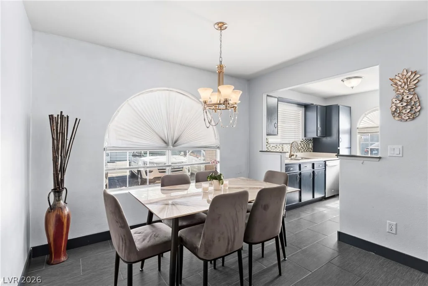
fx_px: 214
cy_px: 143
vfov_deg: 67.4
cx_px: 214
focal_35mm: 18
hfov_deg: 90.0
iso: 400
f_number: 8
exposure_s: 1/20
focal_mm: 18
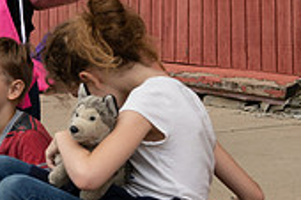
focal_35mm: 171
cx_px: -188
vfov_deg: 8.0
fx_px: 1428
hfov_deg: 11.4
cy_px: 15
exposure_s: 1/320
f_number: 5.6
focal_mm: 50
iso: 200
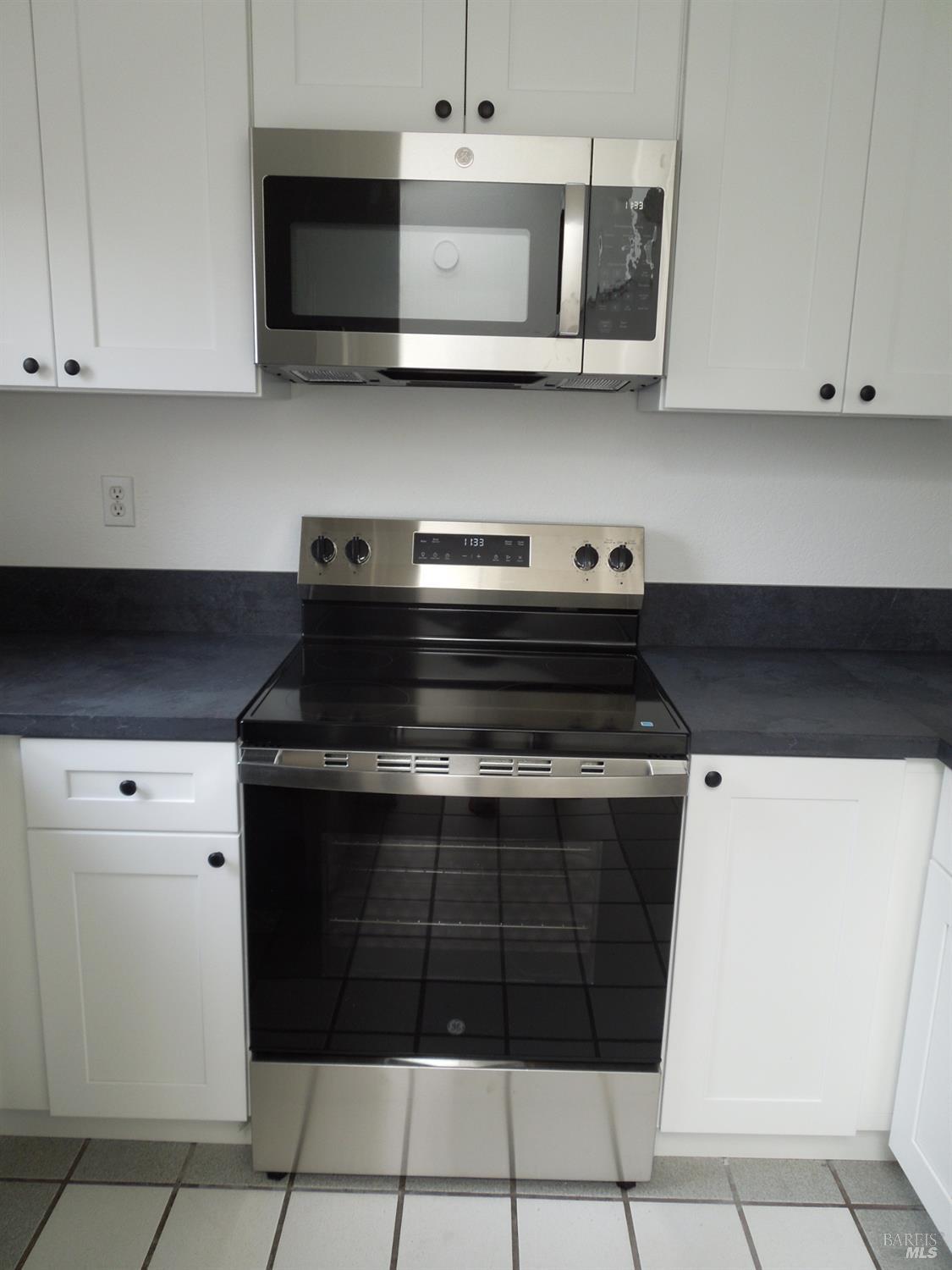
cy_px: 635
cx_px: 476
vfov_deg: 69.4
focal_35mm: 25
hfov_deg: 54.9
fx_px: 917
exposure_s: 1/30
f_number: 3.3
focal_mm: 4.5
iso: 125
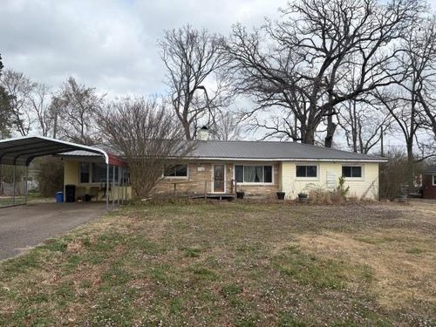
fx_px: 327
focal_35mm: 26
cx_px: 218
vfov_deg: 53.1
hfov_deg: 67.3
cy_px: 164
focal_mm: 5.96
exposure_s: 1/3279
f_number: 1.6
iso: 50
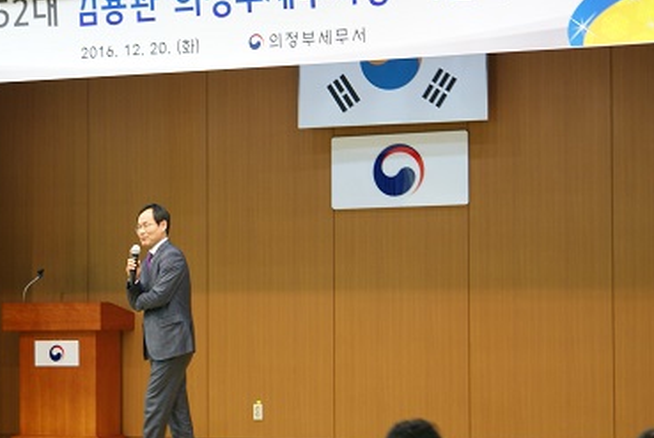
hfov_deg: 17.3
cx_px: 204
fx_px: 2146
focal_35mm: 118
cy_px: 254
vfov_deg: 11.6
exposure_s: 1/20
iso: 400
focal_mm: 50
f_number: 2.8
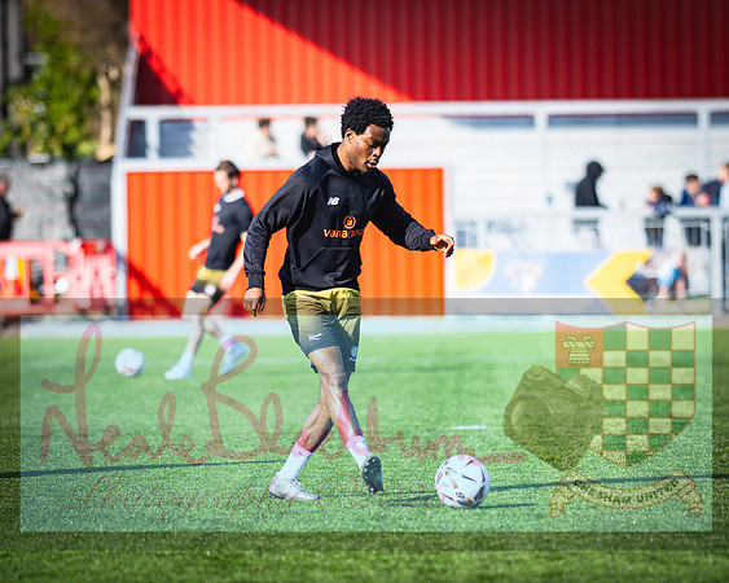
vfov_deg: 5.5
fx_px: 6028
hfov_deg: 6.9
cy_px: 279
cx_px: 389
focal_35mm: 279
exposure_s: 1/2000
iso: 100
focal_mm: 135
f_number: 1.8
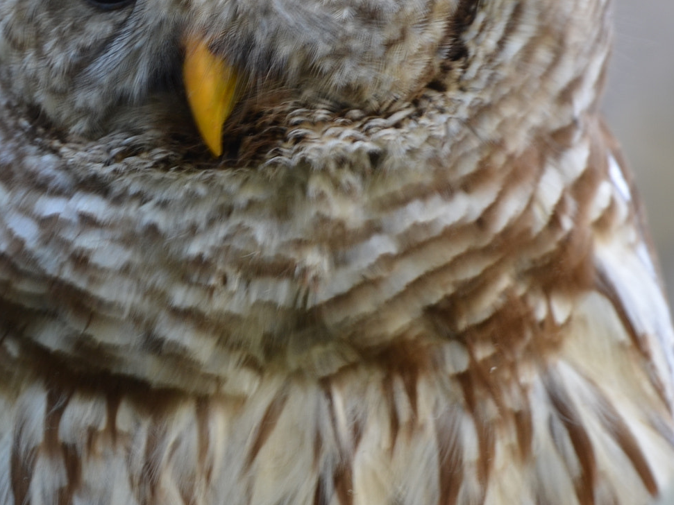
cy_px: 55
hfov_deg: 1.1
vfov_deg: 0.8
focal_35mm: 1821
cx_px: 153
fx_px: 35452
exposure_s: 1/25
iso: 250
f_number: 6.3
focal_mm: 600
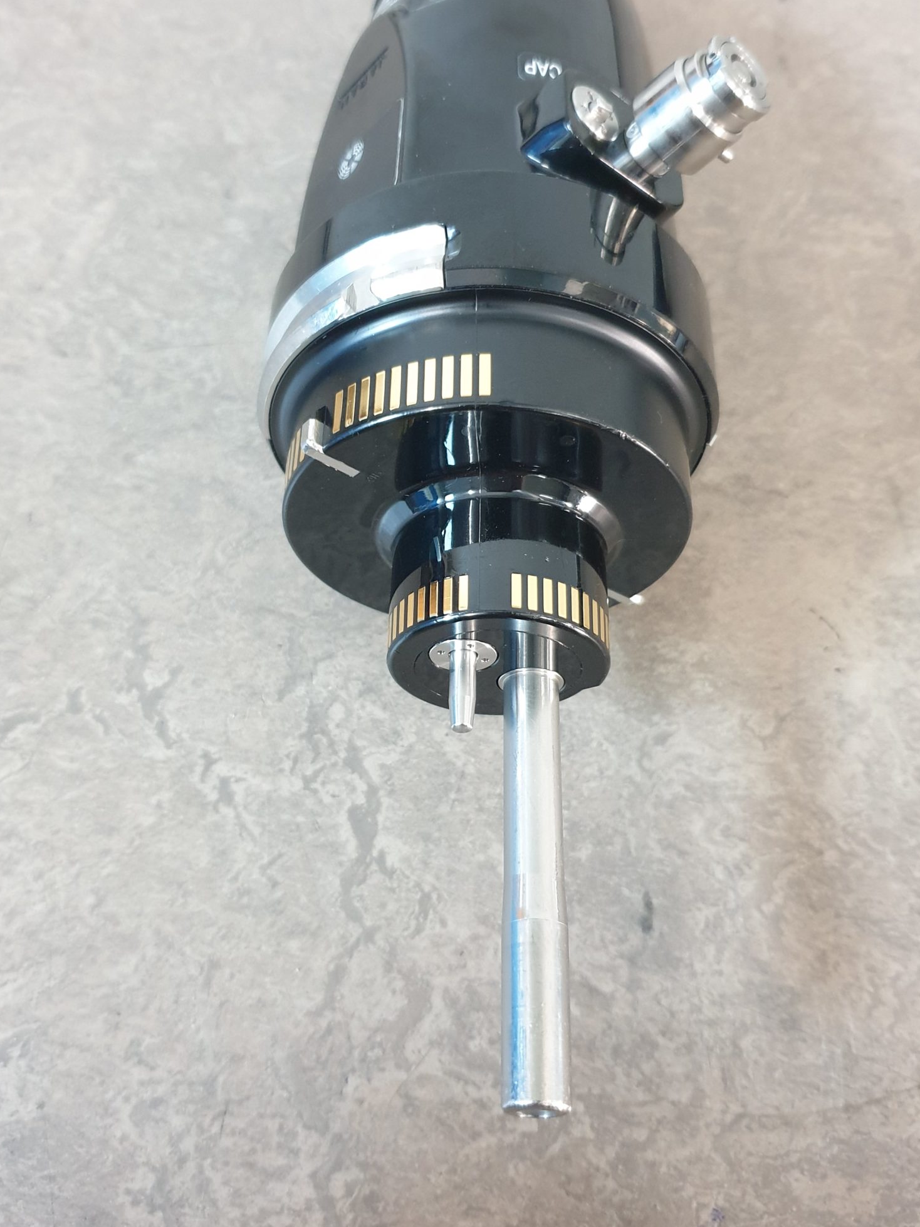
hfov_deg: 41.8
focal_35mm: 34
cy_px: 580
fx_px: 1205
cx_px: 436
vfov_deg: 53.9
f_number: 1.5
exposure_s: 1/33
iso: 320
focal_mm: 4.3
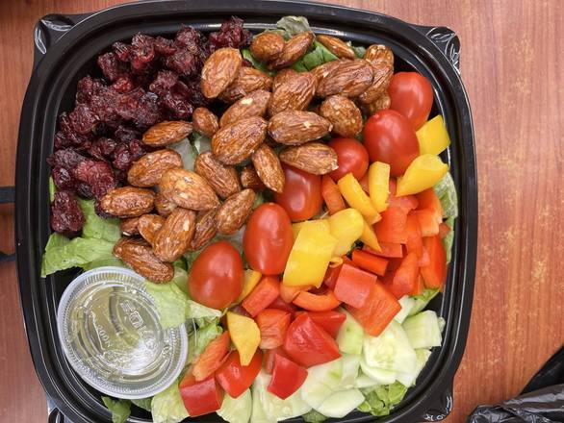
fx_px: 424
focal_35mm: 26
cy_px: 212
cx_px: 282
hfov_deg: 67.3
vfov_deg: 53.1
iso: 100
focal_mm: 5.1
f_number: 1.6
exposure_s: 1/120
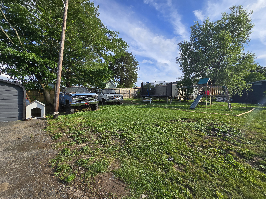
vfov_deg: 89.9
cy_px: 100
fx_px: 100
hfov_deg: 106.2
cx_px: 133
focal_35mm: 13
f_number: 2.2
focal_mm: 2.2
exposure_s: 1/1525
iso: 50
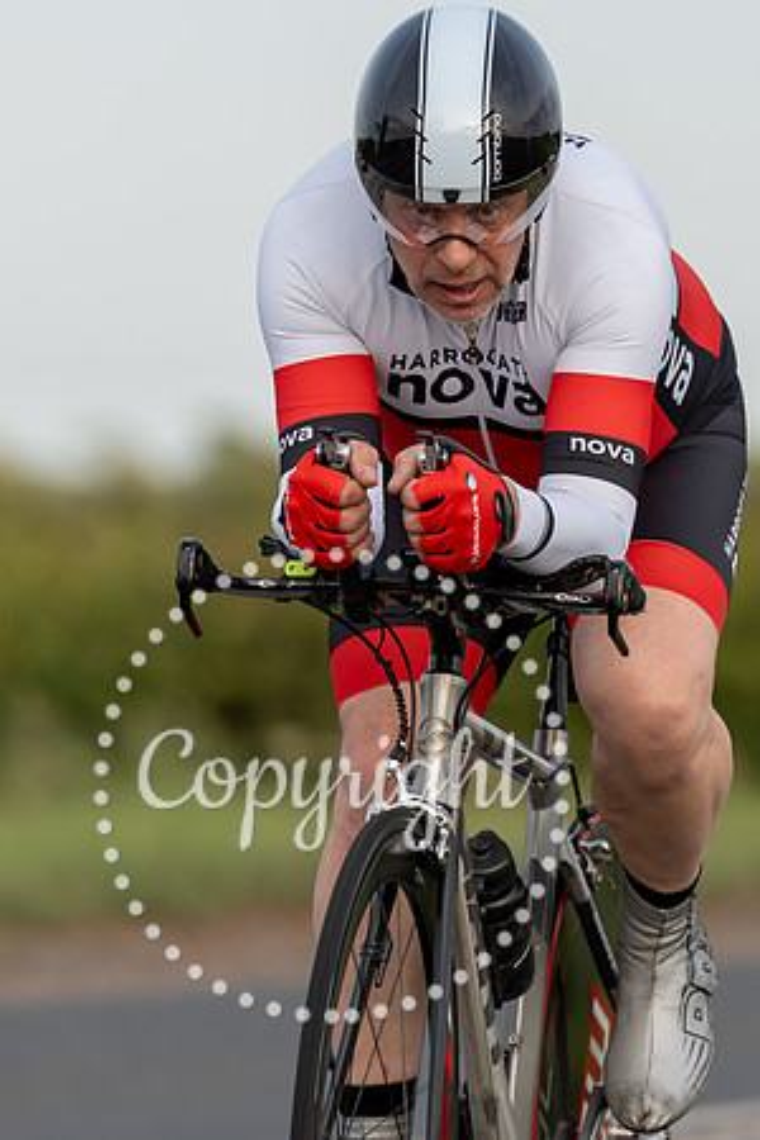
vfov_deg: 4.6
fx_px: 14323
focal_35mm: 452
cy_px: 365
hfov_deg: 3.0
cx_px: 619
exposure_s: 1/1000
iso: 125
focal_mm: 197
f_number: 3.2
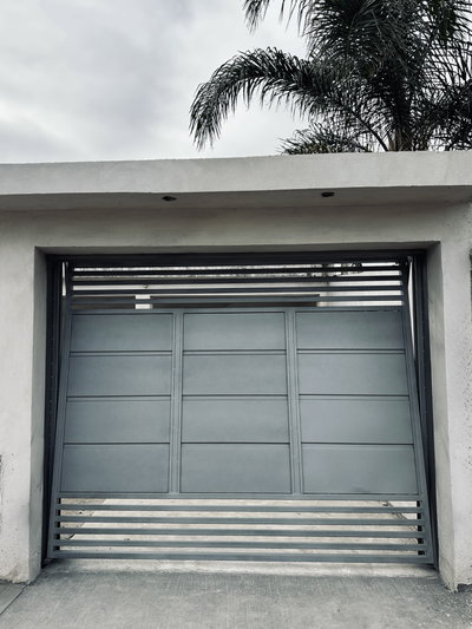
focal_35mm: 24
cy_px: 314
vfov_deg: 71.6
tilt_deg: +4.1
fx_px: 436
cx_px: 236
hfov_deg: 56.8
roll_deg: +0.1
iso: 80
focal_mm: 6.86
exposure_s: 1/1473
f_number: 1.78
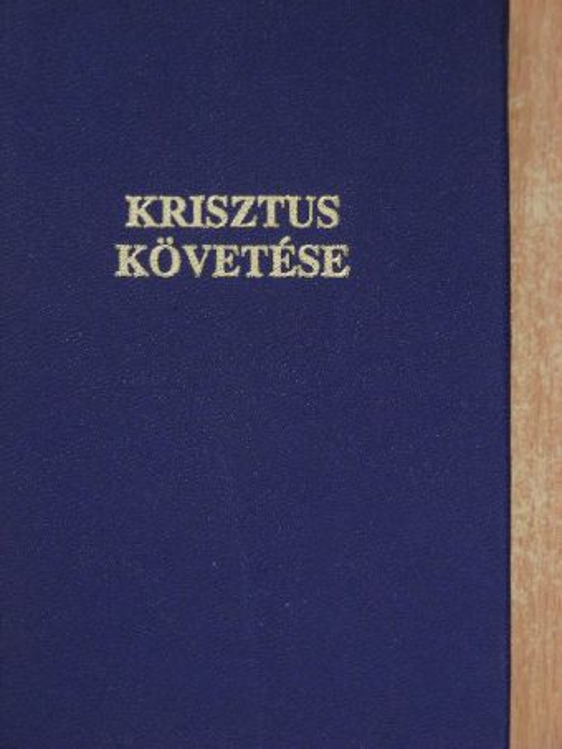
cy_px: 374
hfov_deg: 13.1
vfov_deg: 17.4
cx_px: 281
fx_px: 2445
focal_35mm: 113
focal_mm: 18.9
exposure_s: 1/6.4
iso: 100
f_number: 3.5
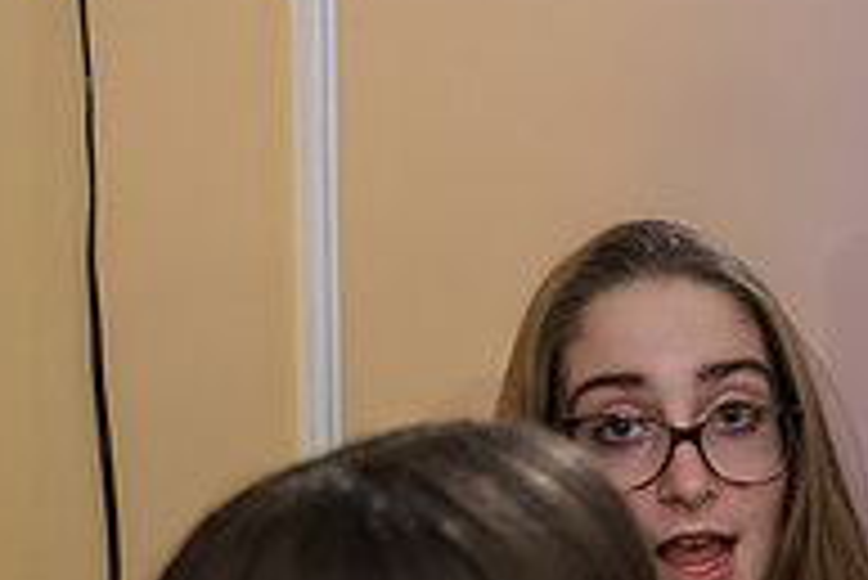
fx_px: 2751
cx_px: 1174
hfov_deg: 16.8
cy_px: 443
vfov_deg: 12.0
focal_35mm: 114
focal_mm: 38
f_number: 3.2
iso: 500
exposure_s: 1/125
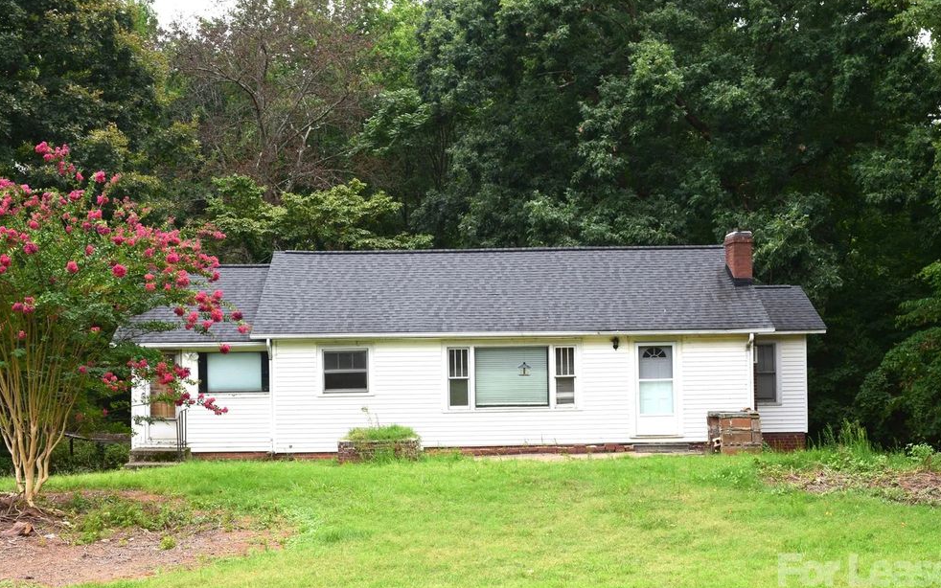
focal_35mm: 51
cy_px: 320
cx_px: 471
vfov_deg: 25.3
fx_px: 1308
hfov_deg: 39.6
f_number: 10
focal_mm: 32
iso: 400
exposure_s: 1/250
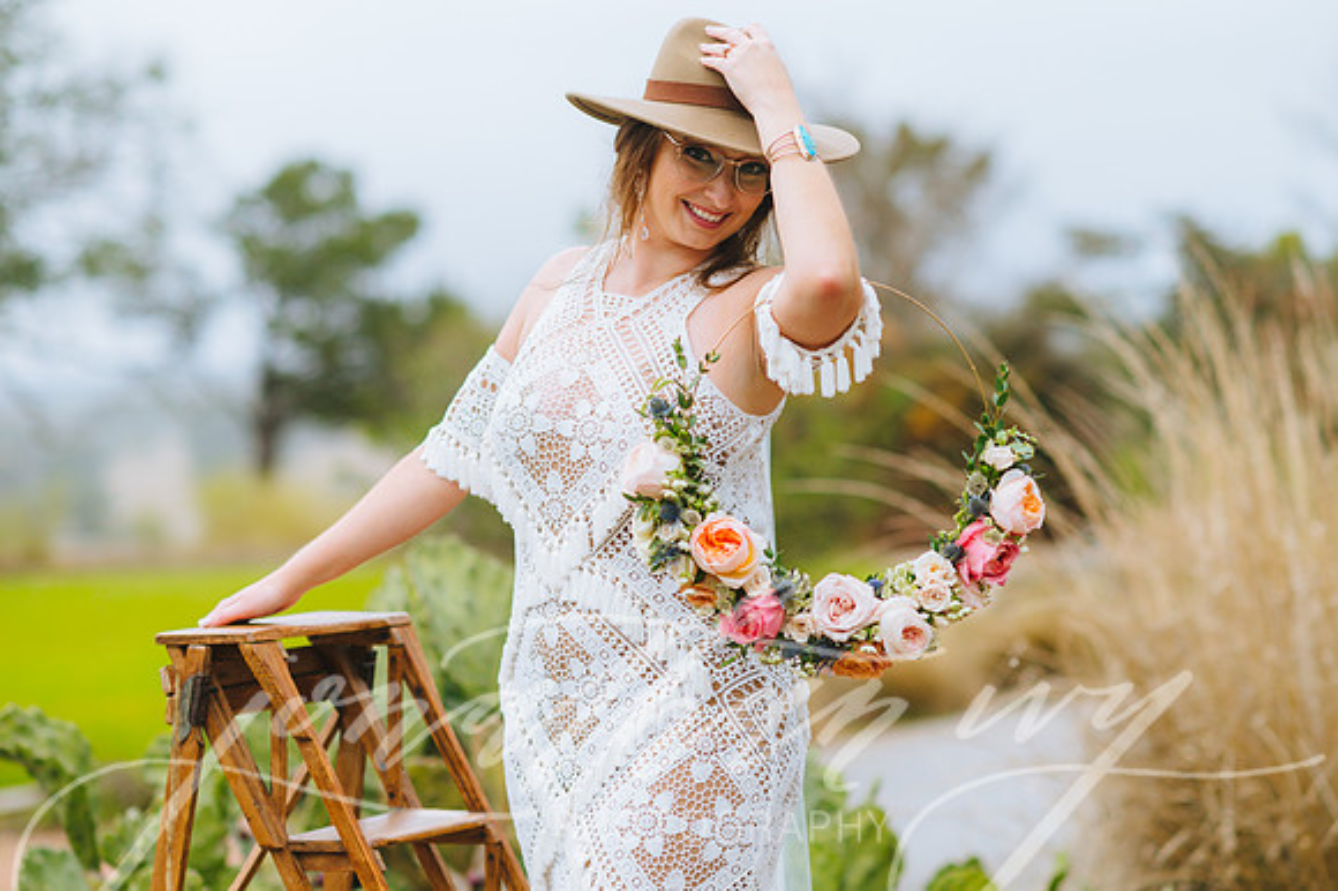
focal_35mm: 89
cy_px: 465
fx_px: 3296
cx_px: 698
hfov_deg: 22.9
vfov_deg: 15.4
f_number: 2
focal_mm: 85
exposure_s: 1/1000
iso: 320
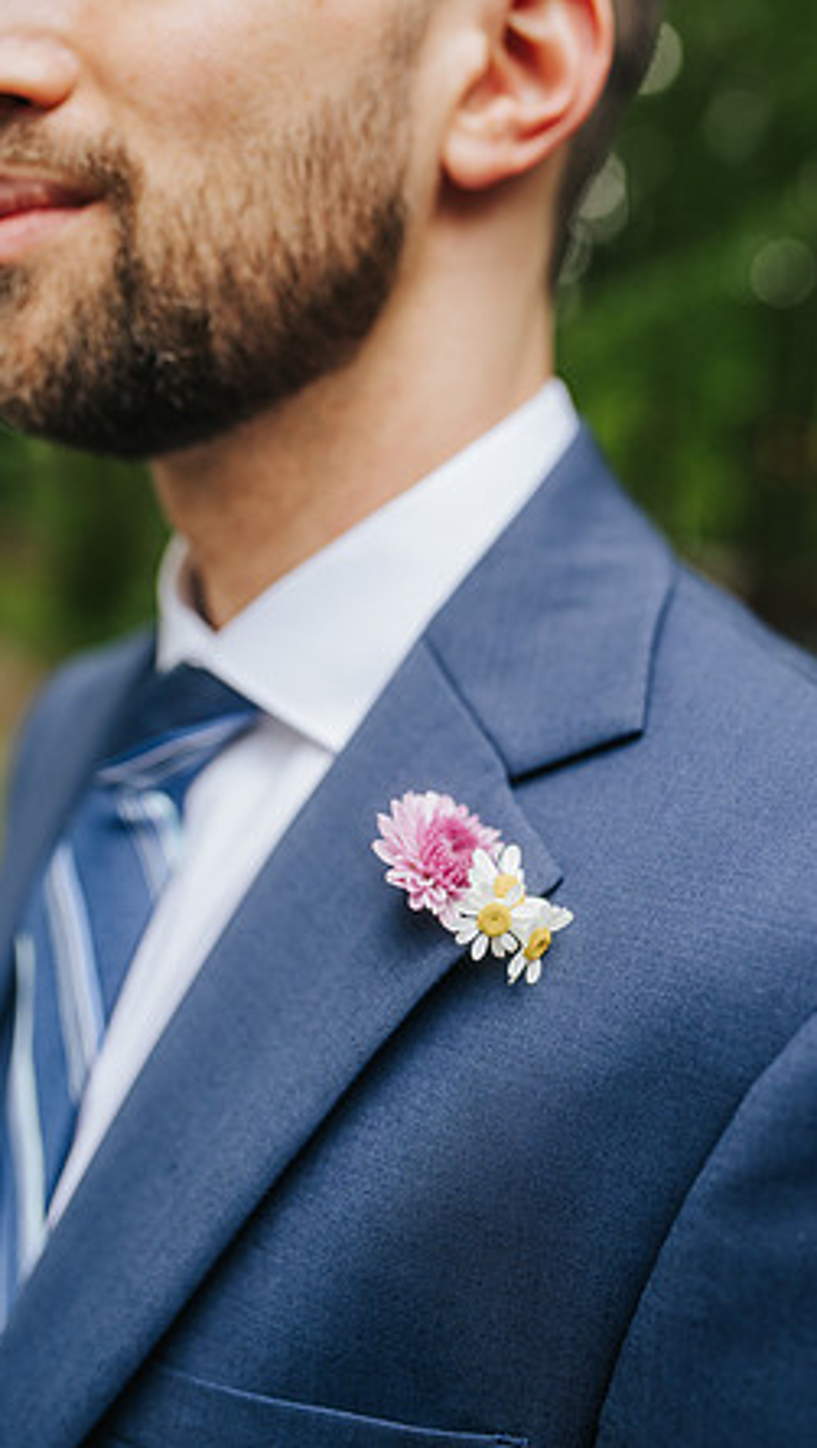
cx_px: 448
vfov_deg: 54.0
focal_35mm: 37
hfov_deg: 32.0
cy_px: 729
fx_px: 1422
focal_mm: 35
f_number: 2.8
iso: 320
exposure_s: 1/1000
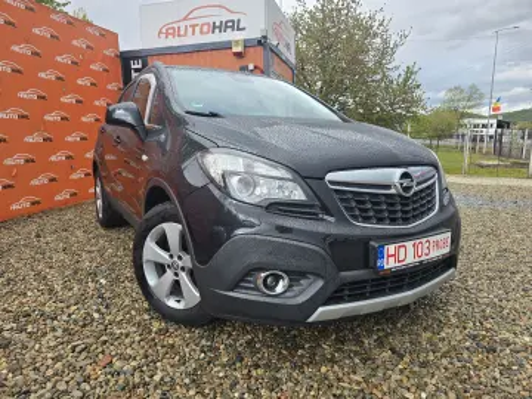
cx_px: 266
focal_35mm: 23
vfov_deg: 58.9
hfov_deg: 73.9
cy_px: 200
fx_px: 353
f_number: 1.7
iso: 12
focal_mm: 6.3
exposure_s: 1/200
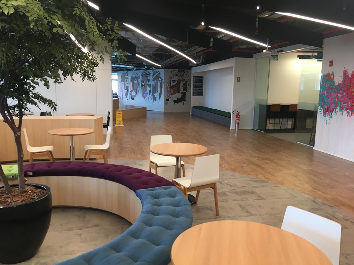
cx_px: 177
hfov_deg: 61.7
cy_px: 132
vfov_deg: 48.2
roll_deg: +0.4
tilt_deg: -10.5
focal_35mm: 29
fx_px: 297
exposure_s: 1/30
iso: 50
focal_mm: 4.15
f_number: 2.2
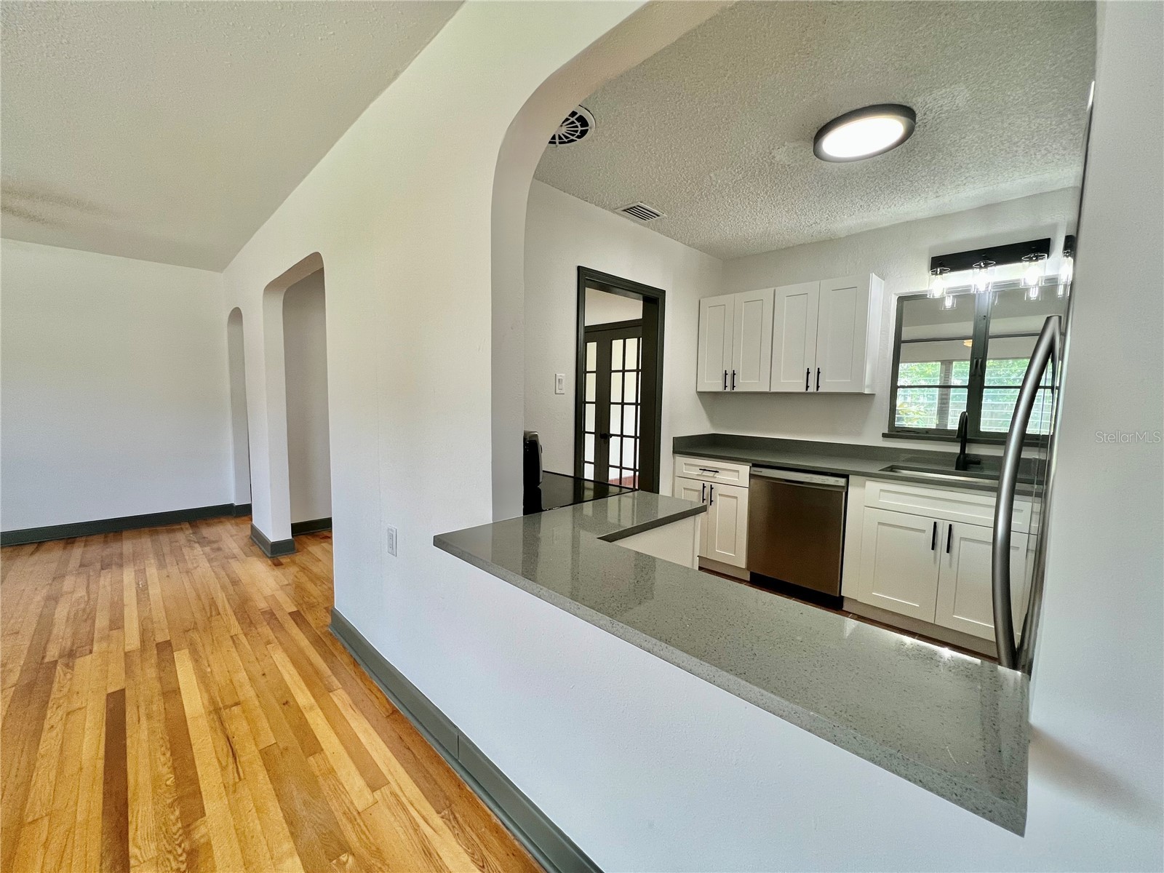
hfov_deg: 106.2
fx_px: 437
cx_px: 582
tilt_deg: -5.6
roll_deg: -0.8
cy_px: 436
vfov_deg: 89.9
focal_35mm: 13
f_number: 1.8
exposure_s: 1/99
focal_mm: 1.57
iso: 125
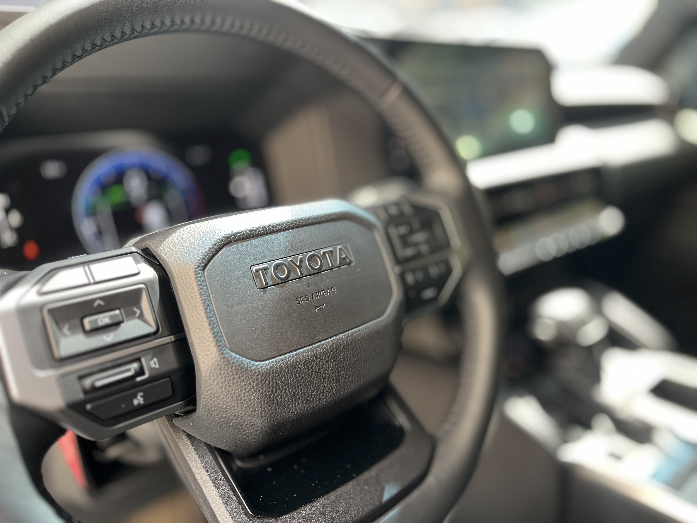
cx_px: 348
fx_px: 524
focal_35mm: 26
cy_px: 262
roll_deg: +0.3
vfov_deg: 53.1
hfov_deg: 67.3
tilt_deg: -17.5
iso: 160
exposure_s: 1/60
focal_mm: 5.1
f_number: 1.6
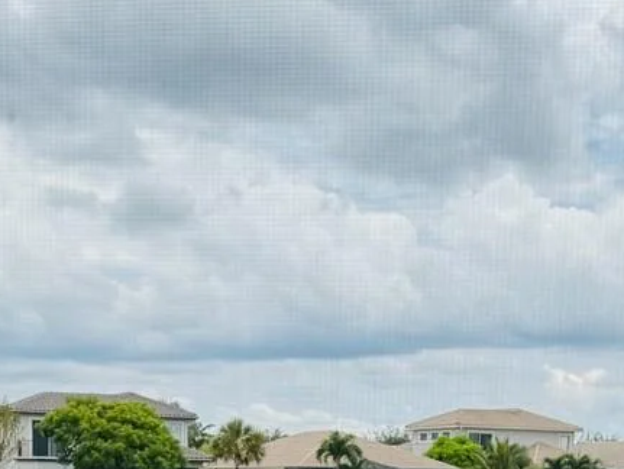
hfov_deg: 21.9
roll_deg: -0.5
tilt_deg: -9.9
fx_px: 1606
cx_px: 230
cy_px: 761
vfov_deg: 15.1
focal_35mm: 89
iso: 80
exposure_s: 1/2710
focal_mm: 6.76
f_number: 1.78
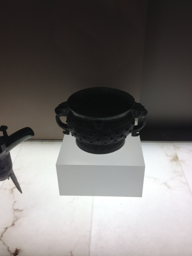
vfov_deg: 52.6
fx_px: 259
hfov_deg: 40.7
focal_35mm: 35
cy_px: 128
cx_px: 96
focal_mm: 4.28
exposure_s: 1/120
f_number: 2.4
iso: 64
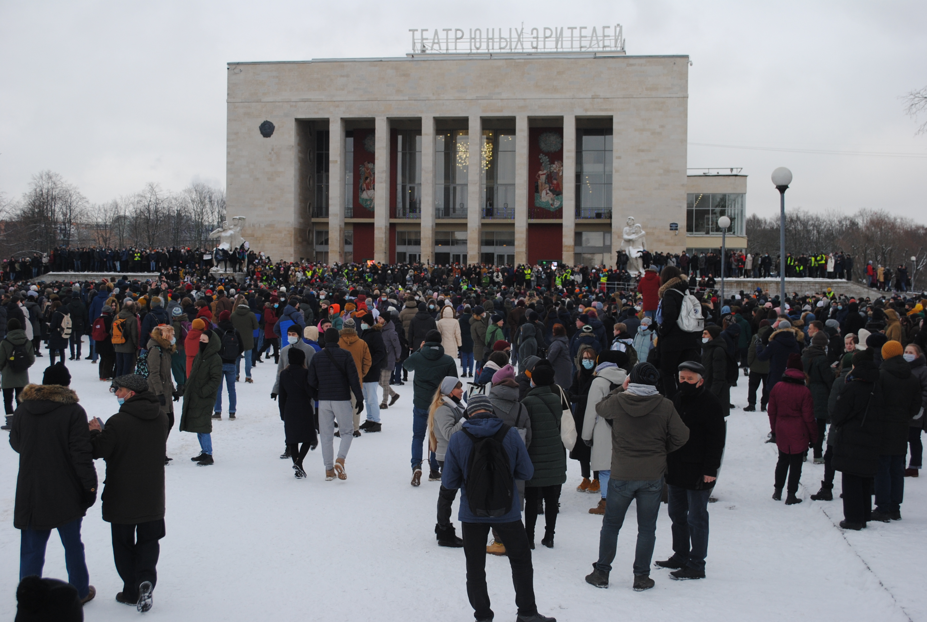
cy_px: 311
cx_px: 464
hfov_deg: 41.0
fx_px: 1239
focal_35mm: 48
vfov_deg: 28.2
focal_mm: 32
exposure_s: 1/125
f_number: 5.6
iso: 200
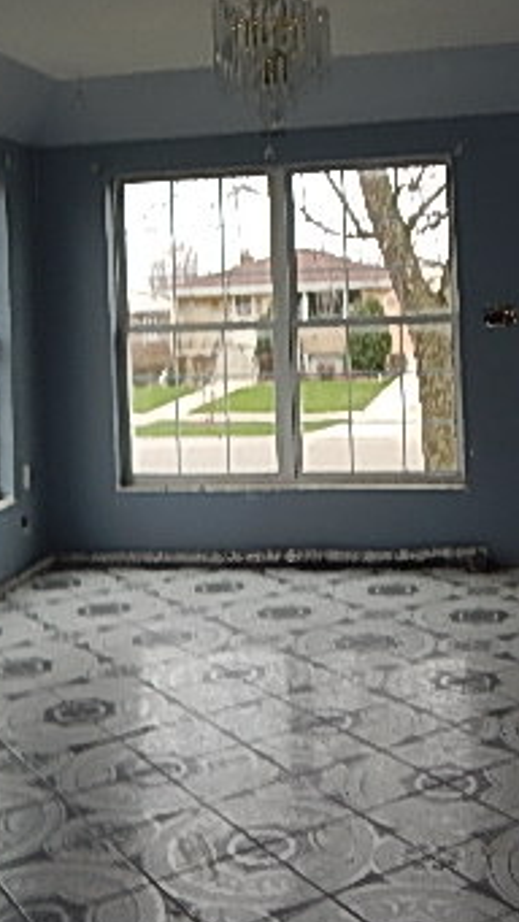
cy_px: 311
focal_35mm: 47
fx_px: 1149
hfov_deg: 25.4
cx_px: 305
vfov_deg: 43.1
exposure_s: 1/60
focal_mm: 4
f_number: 3
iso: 125
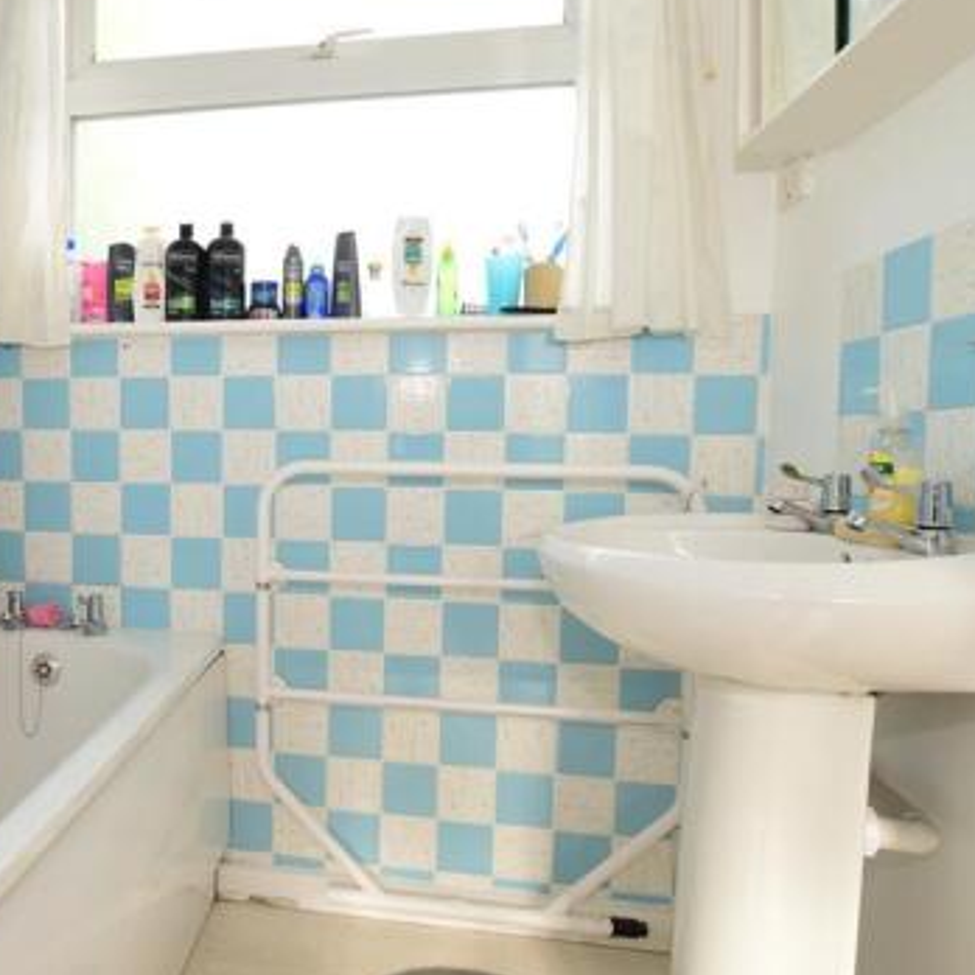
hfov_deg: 61.6
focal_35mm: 24
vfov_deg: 65.0
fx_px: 765
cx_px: 249
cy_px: 478
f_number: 6.3
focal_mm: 10
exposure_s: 1/125
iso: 640
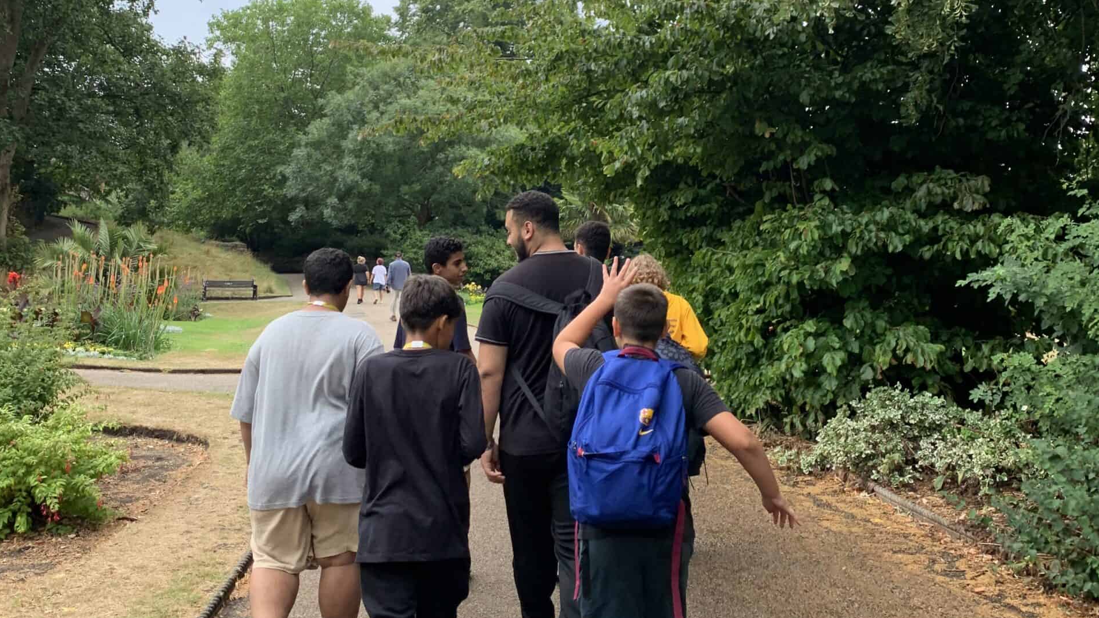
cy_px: 202
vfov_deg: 30.9
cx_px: 551
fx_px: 1107
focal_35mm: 38
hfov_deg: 52.8
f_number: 1.8
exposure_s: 1/137
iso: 25
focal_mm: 4.25
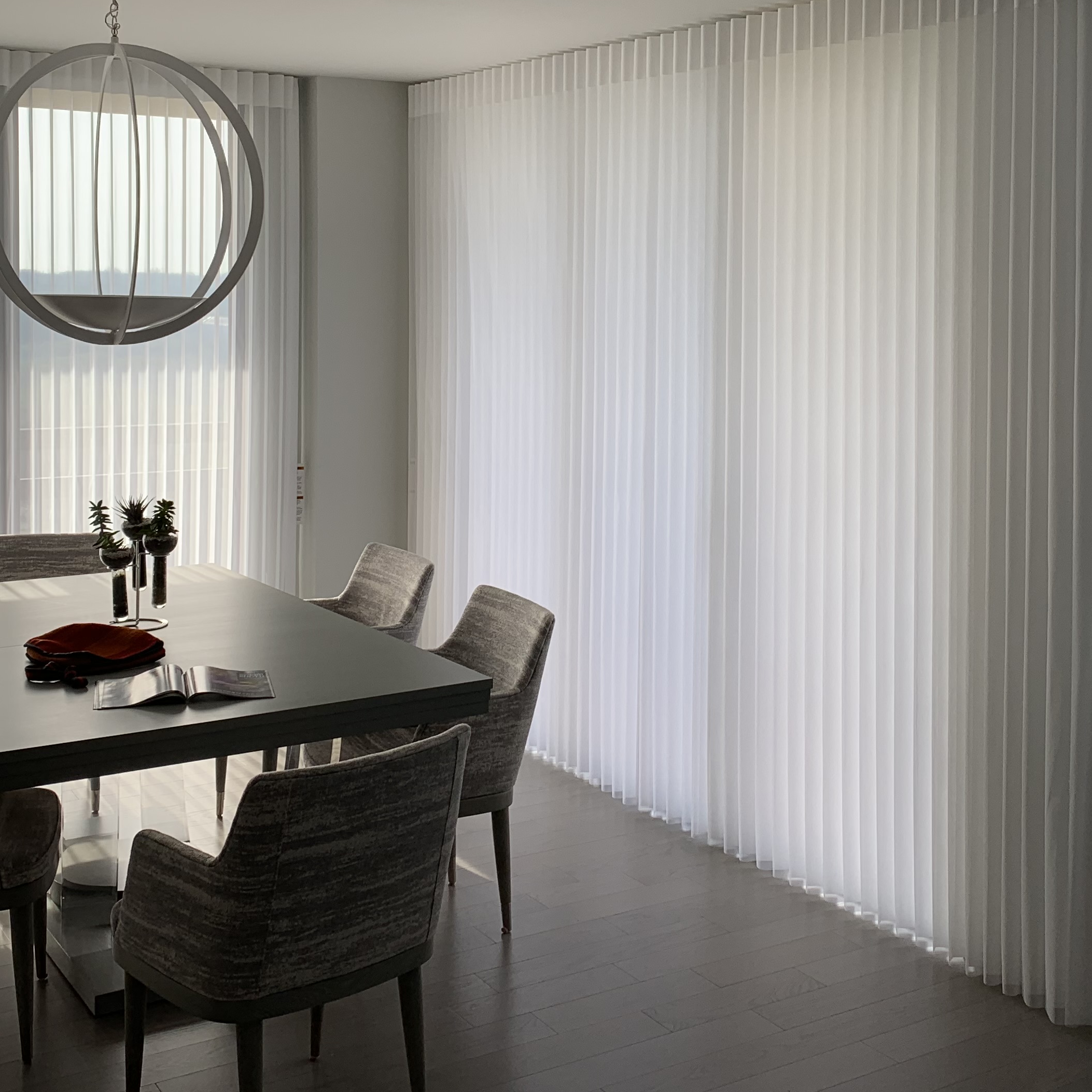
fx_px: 1570
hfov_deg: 38.3
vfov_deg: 37.9
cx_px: 605
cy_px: 359
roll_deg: -1.2
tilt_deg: -1.0
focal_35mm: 44
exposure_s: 1/262
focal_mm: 4.25
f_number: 1.8
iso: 25
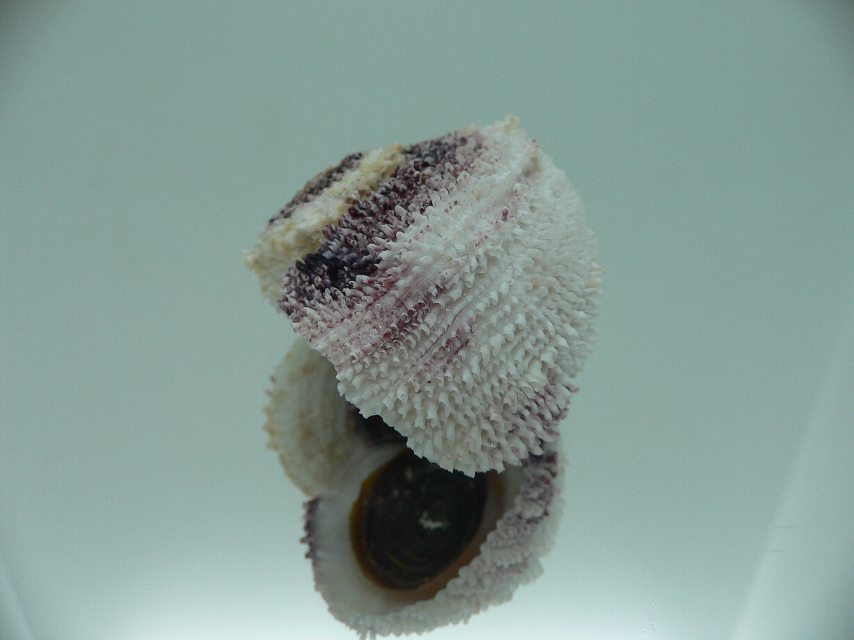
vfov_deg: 40.7
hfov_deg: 52.6
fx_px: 863
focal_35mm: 35
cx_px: 427
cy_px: 320
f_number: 2.8
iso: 80
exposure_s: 1/60
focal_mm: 4.6
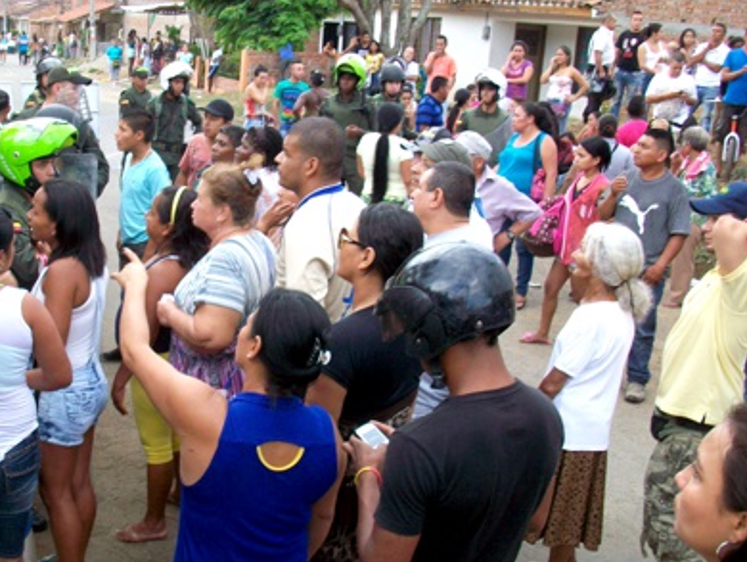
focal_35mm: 41
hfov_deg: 45.3
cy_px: 266
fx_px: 885
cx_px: 278
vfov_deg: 35.2
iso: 64
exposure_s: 1/100
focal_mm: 5.7
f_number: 2.8
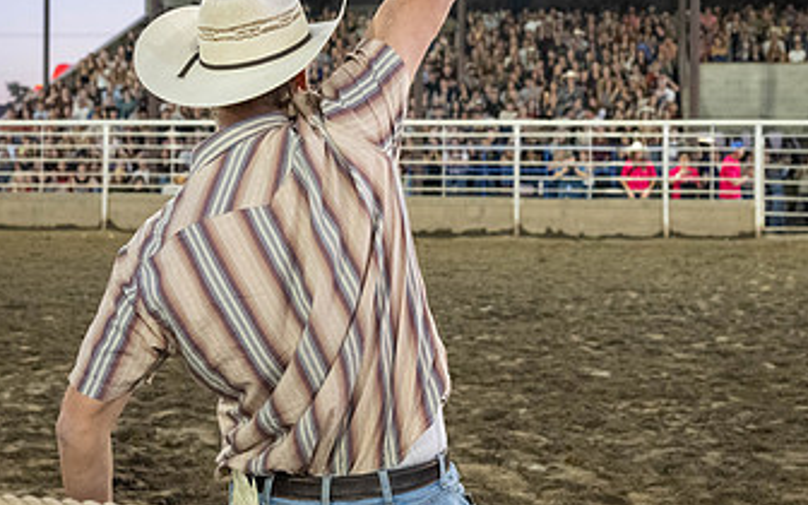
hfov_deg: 35.1
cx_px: 408
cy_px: 165
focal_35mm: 58
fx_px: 1277
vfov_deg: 22.3
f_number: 3.2
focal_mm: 27
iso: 5000
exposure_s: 1/200
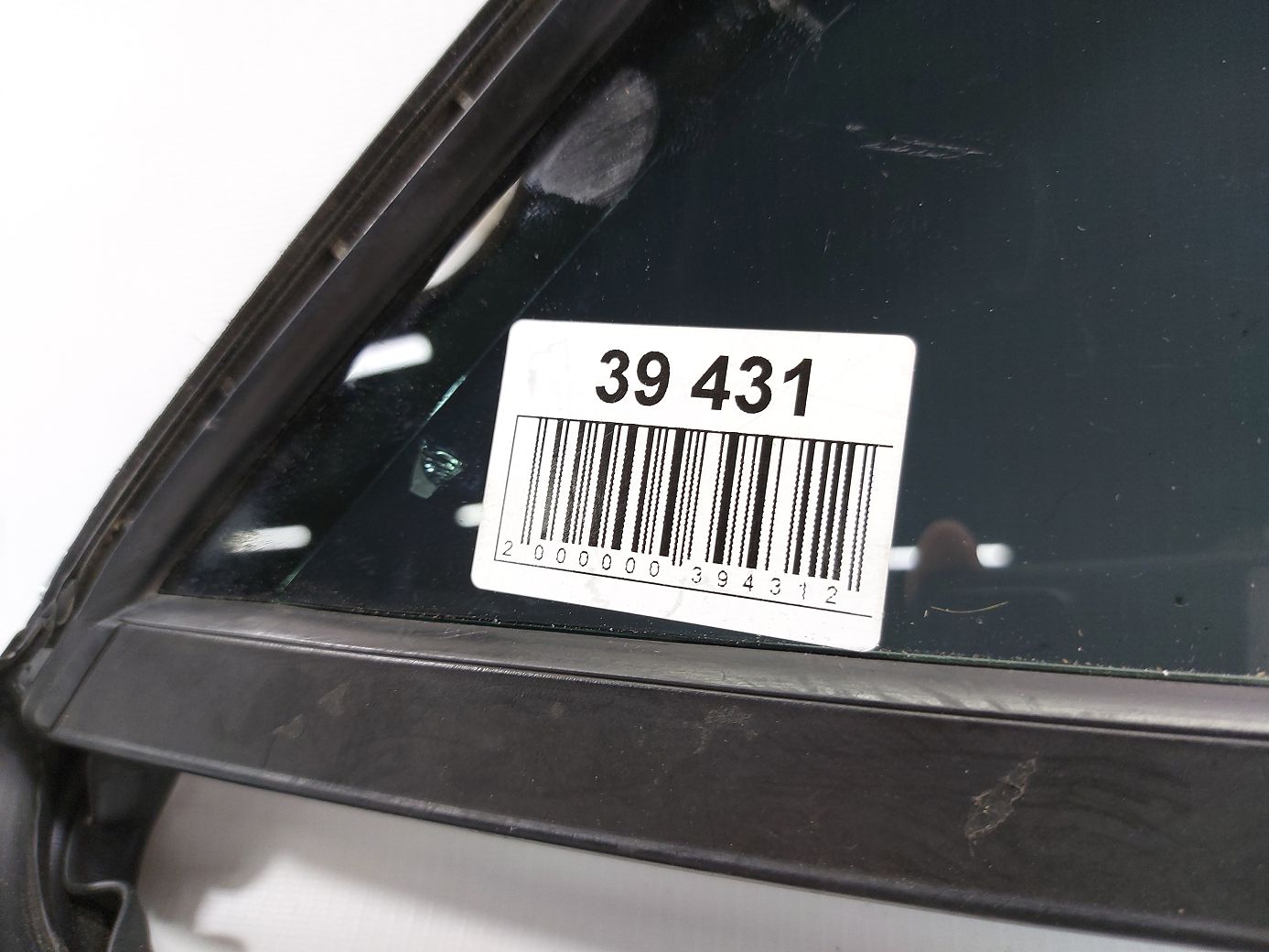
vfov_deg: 56.8
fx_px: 880
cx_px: 634
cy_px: 476
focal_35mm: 24
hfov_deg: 71.6
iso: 100
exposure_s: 1/50
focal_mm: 5.23
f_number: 1.8
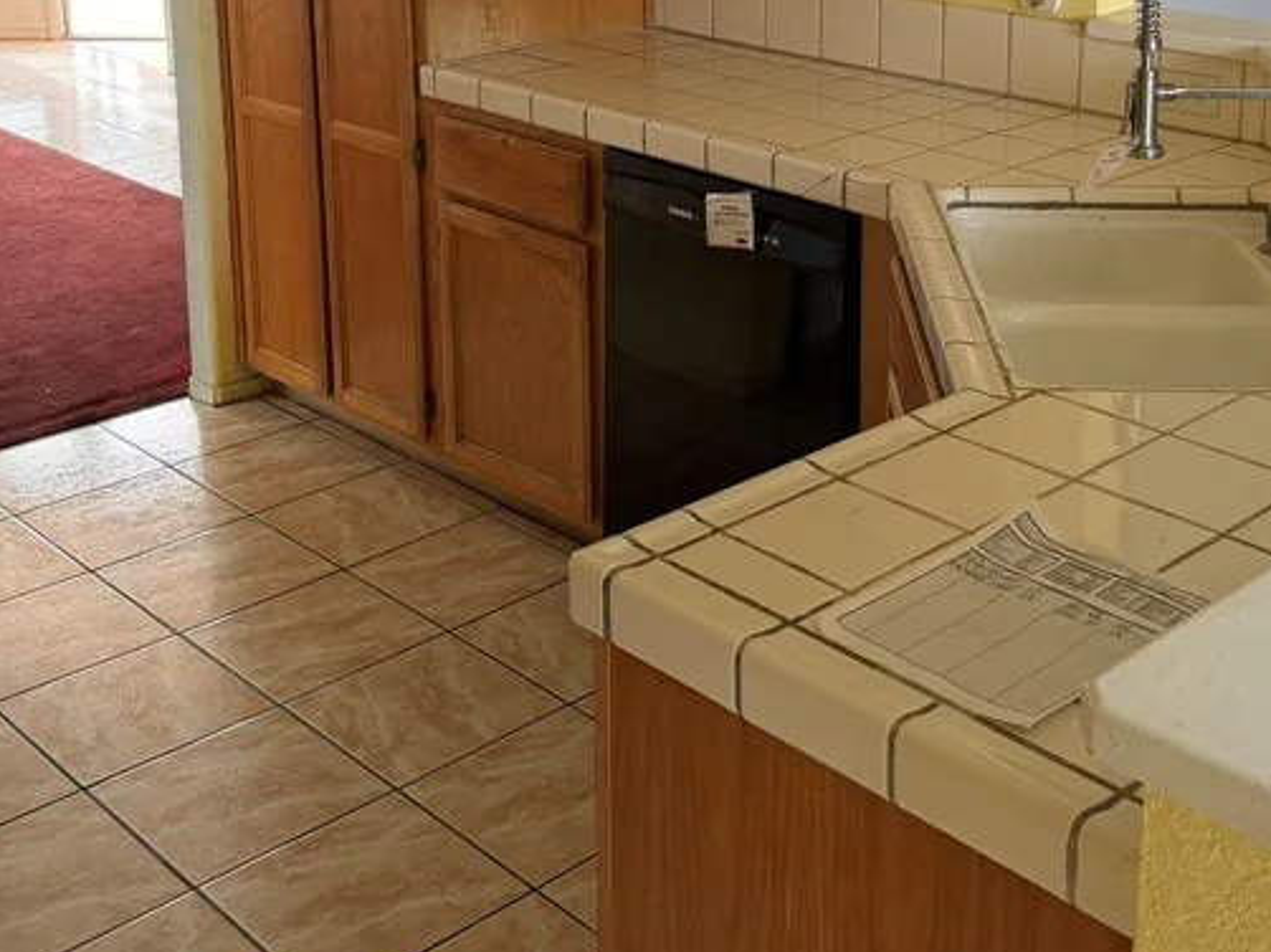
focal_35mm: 49
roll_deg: +0.8
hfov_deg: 38.8
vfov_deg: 28.6
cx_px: 765
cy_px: 119
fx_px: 1798
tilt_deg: -11.5
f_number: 1.78
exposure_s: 1/157
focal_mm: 6.76
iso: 160
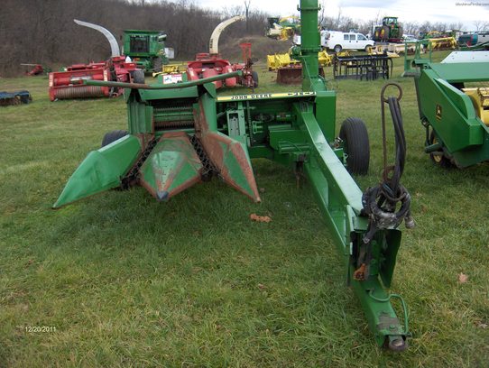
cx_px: 244
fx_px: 552
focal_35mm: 39
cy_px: 184
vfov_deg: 36.9
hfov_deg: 47.8
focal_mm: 8
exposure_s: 1/124
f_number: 2.8
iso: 170
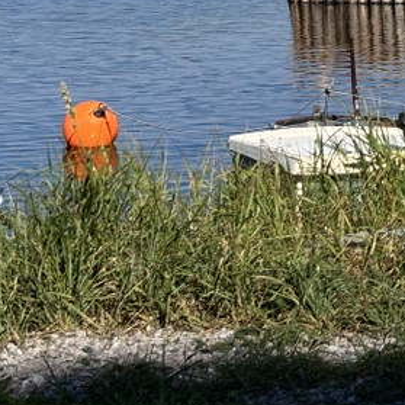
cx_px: 646
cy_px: -109
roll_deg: -0.3
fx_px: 2091
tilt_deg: -1.6
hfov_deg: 10.6
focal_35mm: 158
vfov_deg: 10.8
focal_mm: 5.96
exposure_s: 1/3311
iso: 40
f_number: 1.6
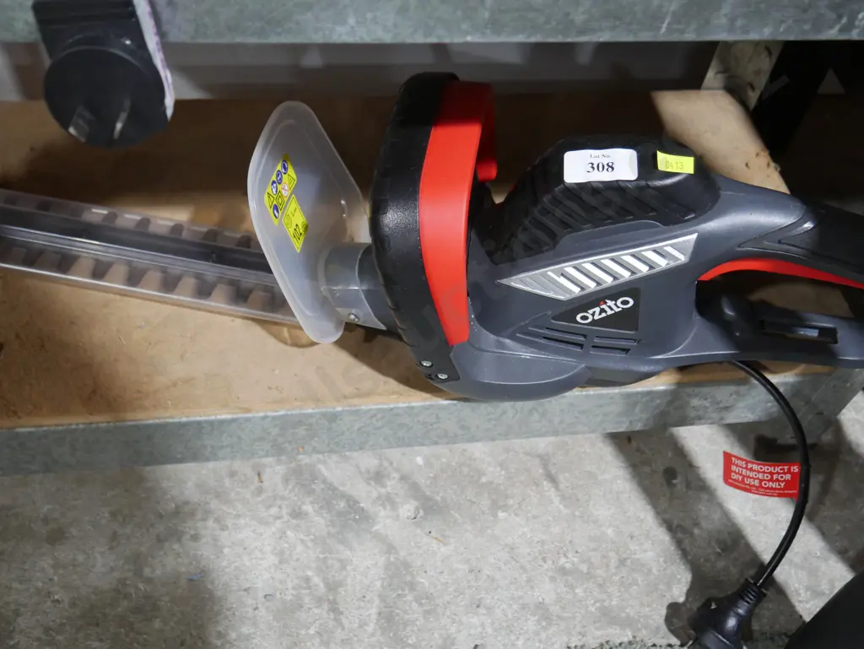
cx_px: 432
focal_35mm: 34
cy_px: 324
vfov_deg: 41.8
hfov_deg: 53.9
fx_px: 849
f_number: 4
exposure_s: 1/60
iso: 1250
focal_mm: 17
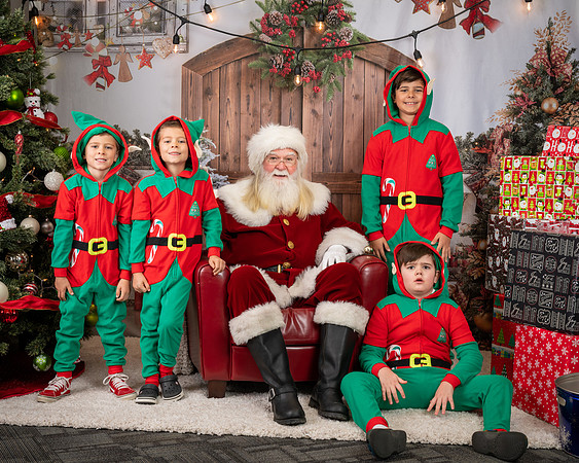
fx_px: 965
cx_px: 277
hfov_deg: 33.4
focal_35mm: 56
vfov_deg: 27.0
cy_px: 232
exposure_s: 1/100
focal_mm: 50
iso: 100
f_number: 9
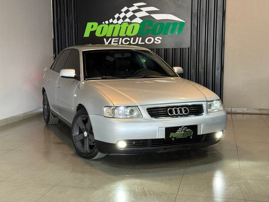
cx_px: 134
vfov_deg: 30.3
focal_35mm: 48
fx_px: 374
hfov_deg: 39.6
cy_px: 101
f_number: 1.78
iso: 250
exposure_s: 1/60
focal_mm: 6.76
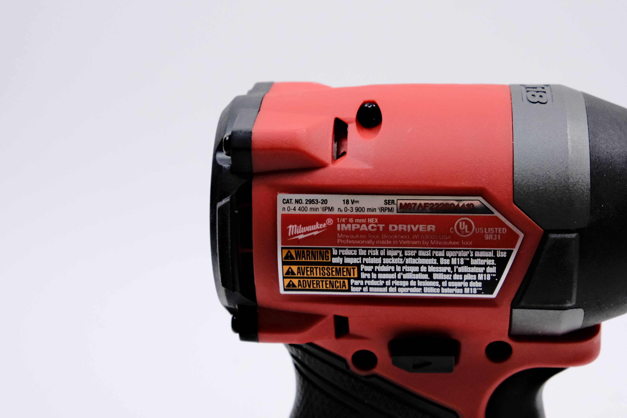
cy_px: 209
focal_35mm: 83
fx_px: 1445
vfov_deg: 16.5
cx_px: 314
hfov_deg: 24.5
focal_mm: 55
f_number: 10
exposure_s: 1/125
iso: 4000
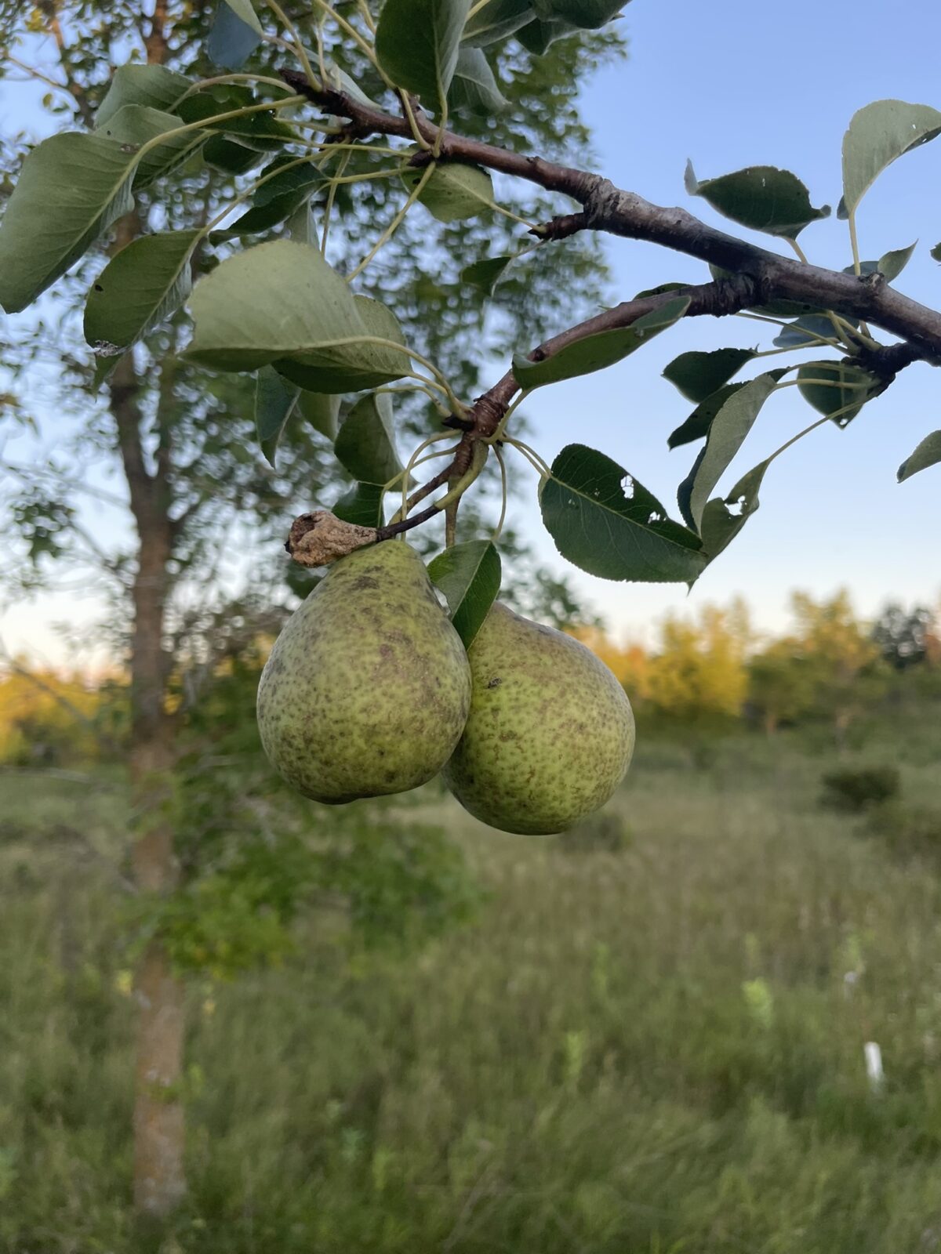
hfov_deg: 53.1
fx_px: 942
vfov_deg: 67.3
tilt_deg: +5.0
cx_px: 470
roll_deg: +0.8
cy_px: 627
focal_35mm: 26
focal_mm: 4.2
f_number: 1.6
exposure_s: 1/532
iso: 32
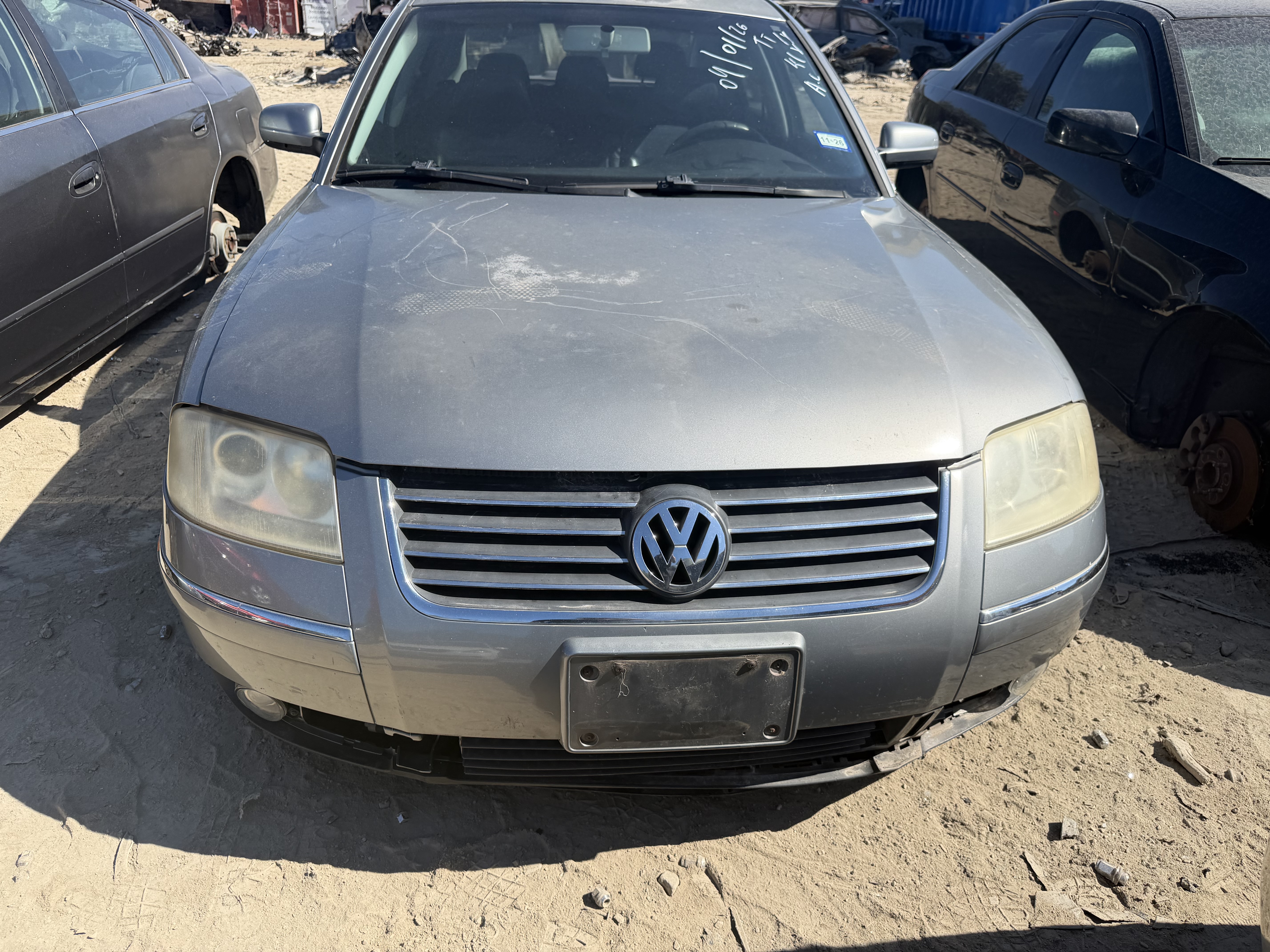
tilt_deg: -28.2
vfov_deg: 56.8
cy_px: 476
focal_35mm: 24
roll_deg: -2.1
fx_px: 881
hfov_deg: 71.6
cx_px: 635
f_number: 1.78
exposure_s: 1/3584
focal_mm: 6.76
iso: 80
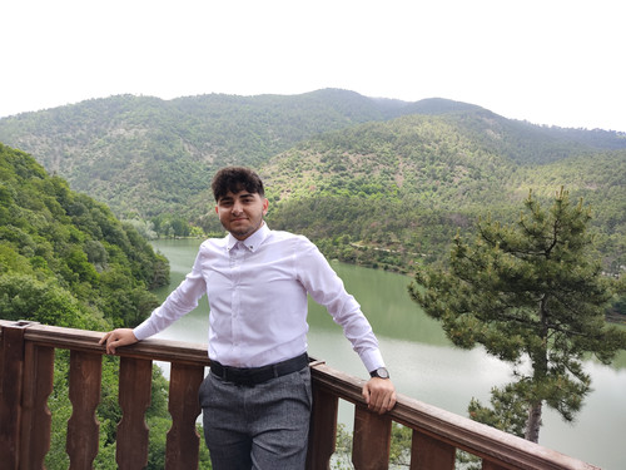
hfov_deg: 67.3
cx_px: 313
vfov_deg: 53.1
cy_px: 235
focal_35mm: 26
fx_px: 470
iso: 100
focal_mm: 4.74
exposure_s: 1/123
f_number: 1.79
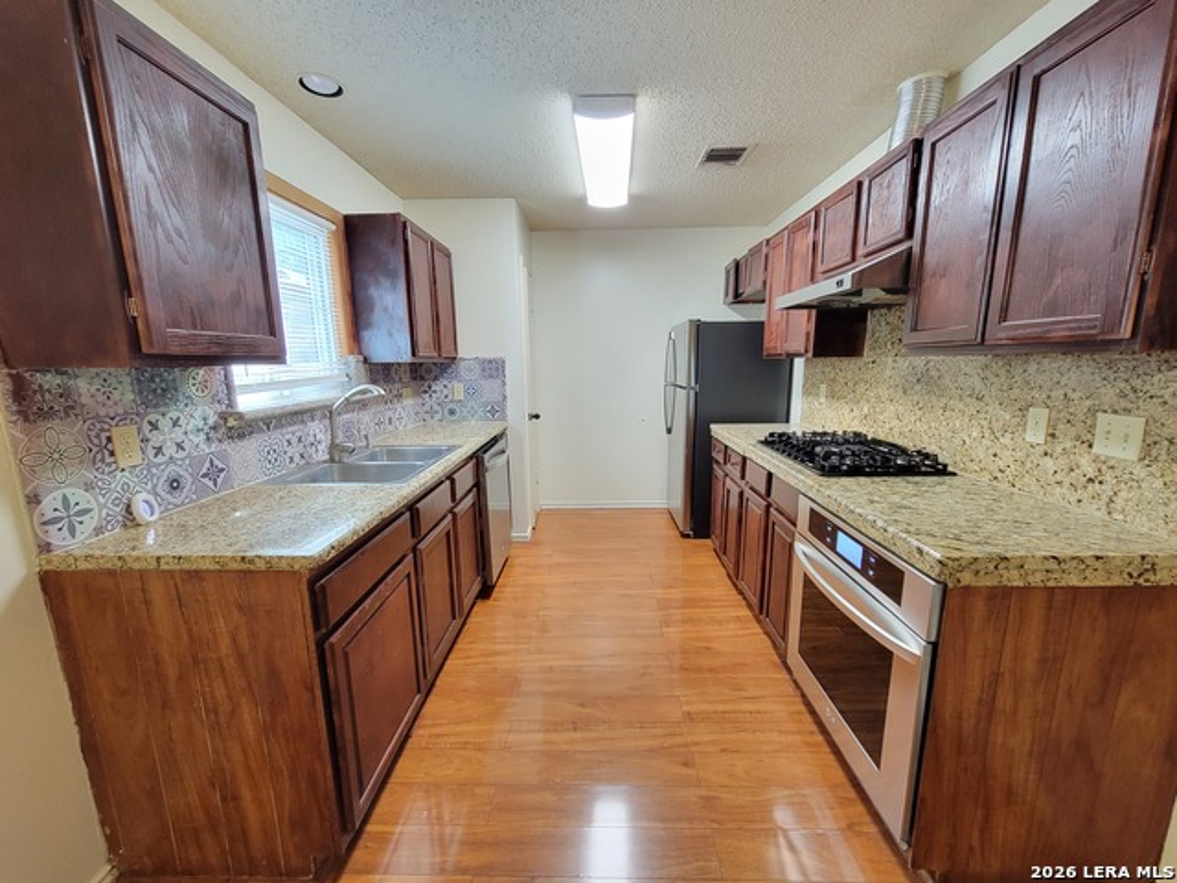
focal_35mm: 13
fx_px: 442
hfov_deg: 106.2
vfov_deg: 89.9
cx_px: 588
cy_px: 442
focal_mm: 2.2
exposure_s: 1/40
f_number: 2.2
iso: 320
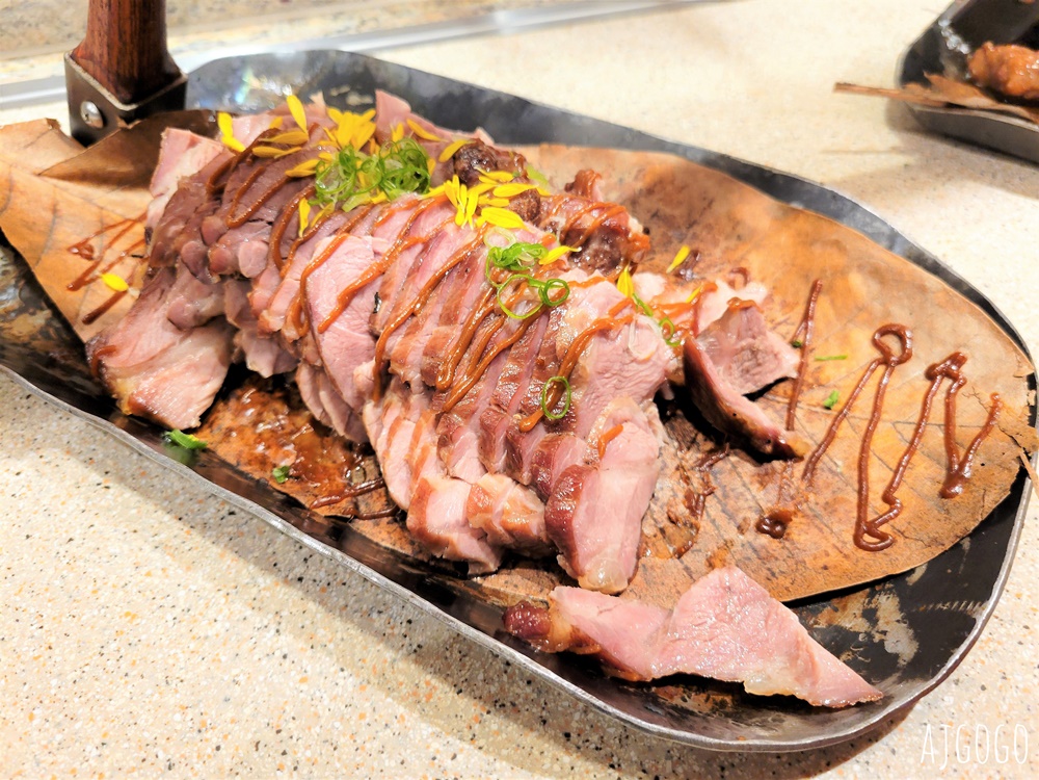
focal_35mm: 26
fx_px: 780
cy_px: 390
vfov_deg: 53.1
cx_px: 520
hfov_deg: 67.3
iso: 200
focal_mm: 5.4
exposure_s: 1/60
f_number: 1.8
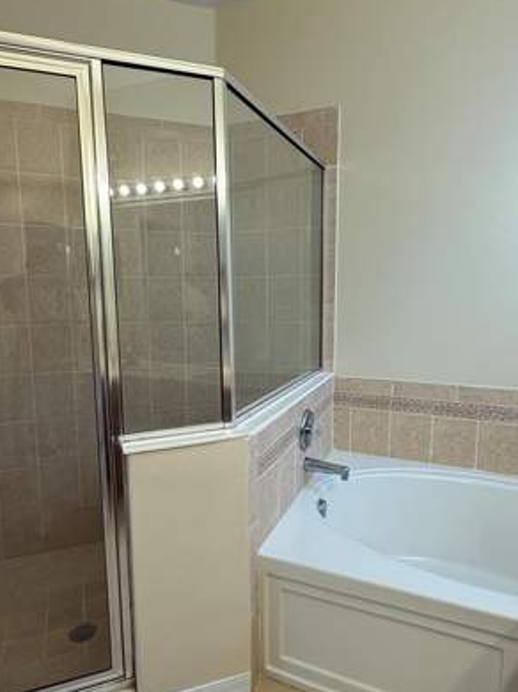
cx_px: 248
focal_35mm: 23
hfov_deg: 58.8
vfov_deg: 73.9
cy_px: 357
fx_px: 459
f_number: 2.2
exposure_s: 1/120
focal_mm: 2.22
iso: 80
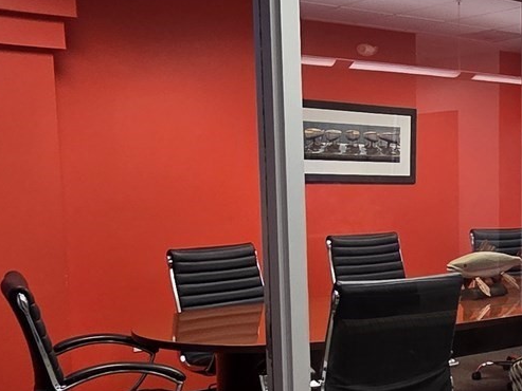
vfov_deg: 26.8
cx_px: 478
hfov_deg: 33.5
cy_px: 284
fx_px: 815
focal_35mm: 54
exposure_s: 1/60
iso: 160
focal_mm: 2.2
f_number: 2.2
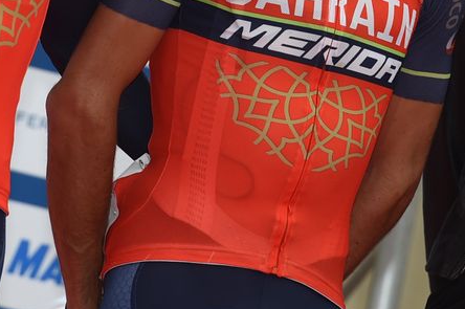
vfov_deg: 2.4
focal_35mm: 577
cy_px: -114
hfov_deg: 3.6
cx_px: 238
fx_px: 7445
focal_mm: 200
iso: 200
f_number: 5.6
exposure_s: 1/250
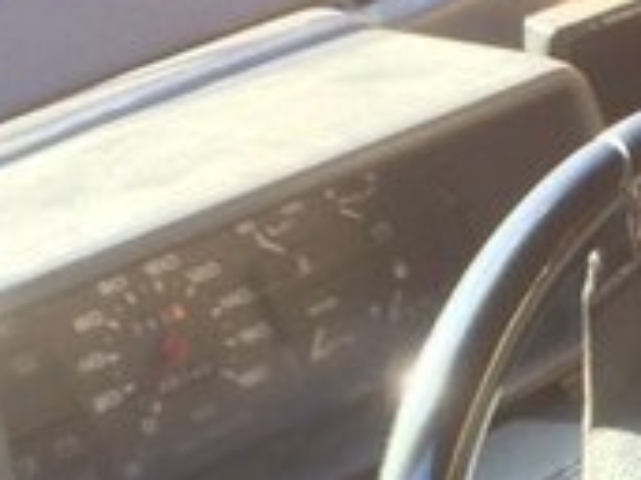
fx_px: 2072
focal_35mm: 112
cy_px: 516
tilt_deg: -29.1
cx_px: 948
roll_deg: -0.7
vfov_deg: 13.0
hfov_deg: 16.2
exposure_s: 1/50
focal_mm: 4.15
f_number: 2.2
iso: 50
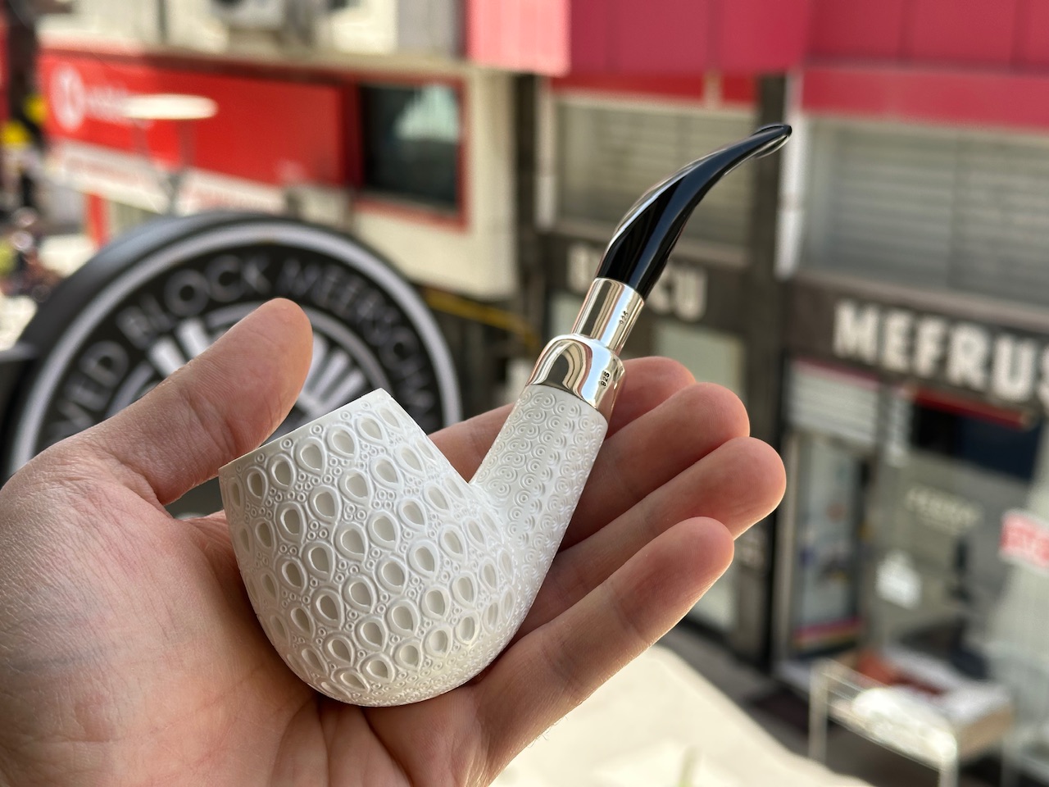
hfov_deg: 39.7
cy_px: 394
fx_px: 1455
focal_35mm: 48
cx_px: 524
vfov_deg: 30.3
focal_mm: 6.86
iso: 64
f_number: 1.78
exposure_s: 1/785
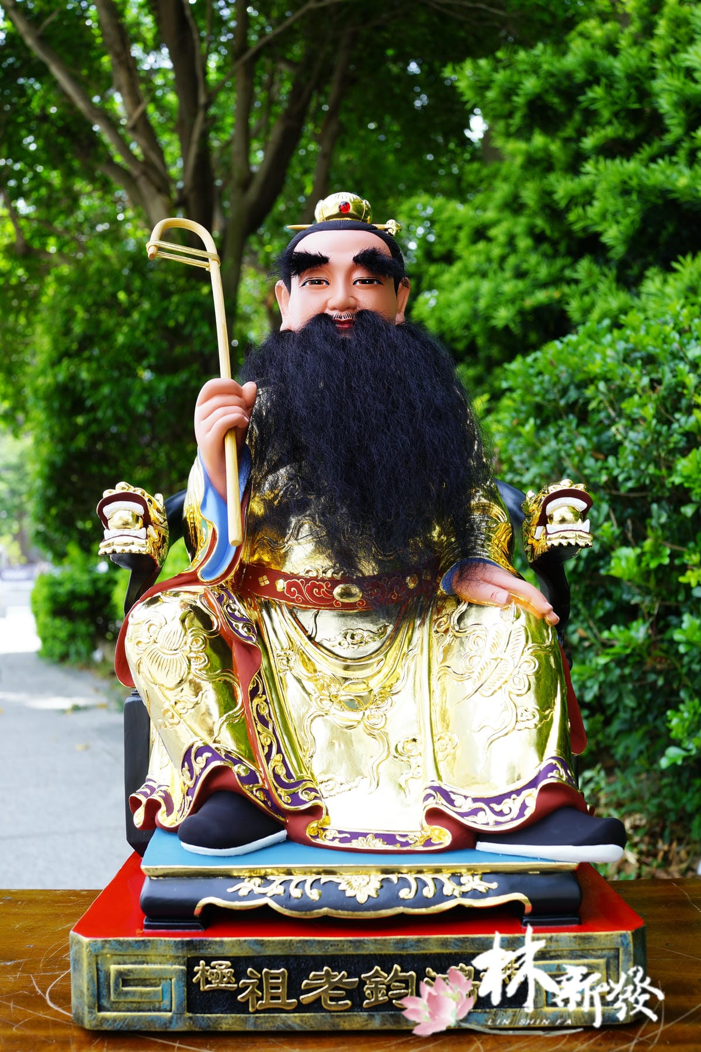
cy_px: 526
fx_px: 1022
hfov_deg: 37.9
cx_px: 350
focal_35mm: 35
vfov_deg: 54.4
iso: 200
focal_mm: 35
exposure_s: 1/125
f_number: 7.1
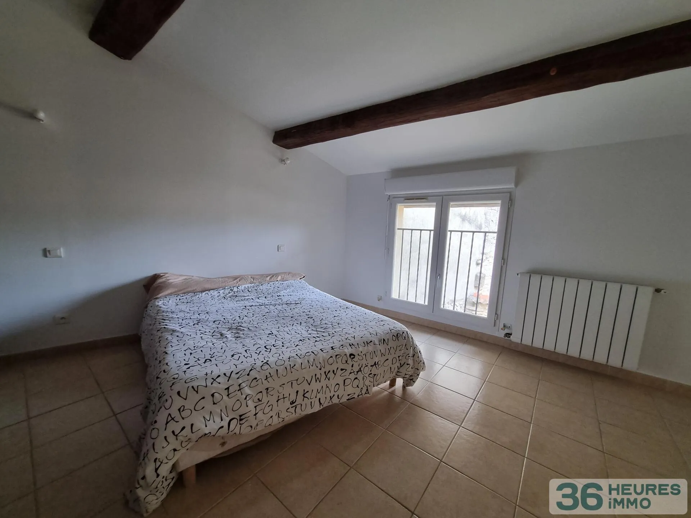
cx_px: 346
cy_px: 259
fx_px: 260
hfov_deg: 106.2
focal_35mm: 13
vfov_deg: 89.9
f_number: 2.2
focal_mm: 1.74
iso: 160
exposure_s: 1/50
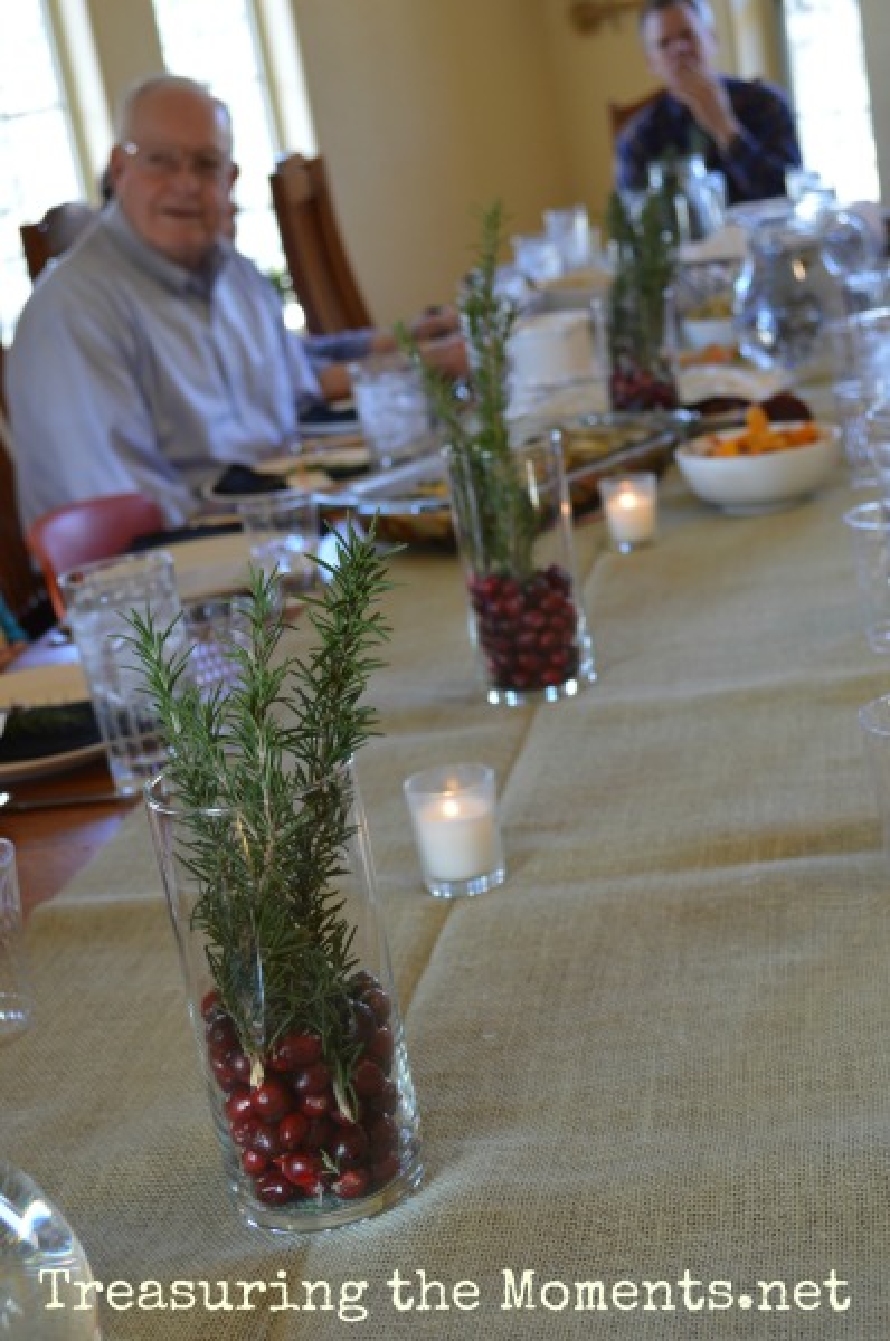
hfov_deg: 25.7
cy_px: 670
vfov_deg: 37.9
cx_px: 445
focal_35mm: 52
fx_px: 1954
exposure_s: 1/40
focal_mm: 35
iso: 400
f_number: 5
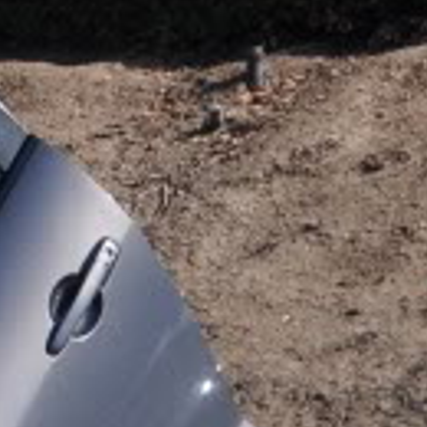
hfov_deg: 3.1
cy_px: 545
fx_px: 7708
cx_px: -1008
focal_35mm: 552
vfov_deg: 3.2
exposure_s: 1/400
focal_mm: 55
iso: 200
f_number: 10
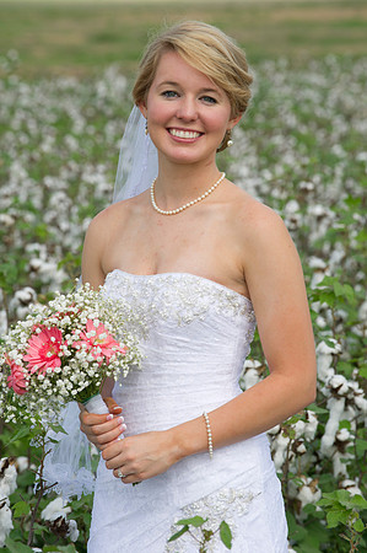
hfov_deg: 6.9
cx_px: 184
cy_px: 276
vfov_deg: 10.3
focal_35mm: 200
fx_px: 3065
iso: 160
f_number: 8
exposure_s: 1/200
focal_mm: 200
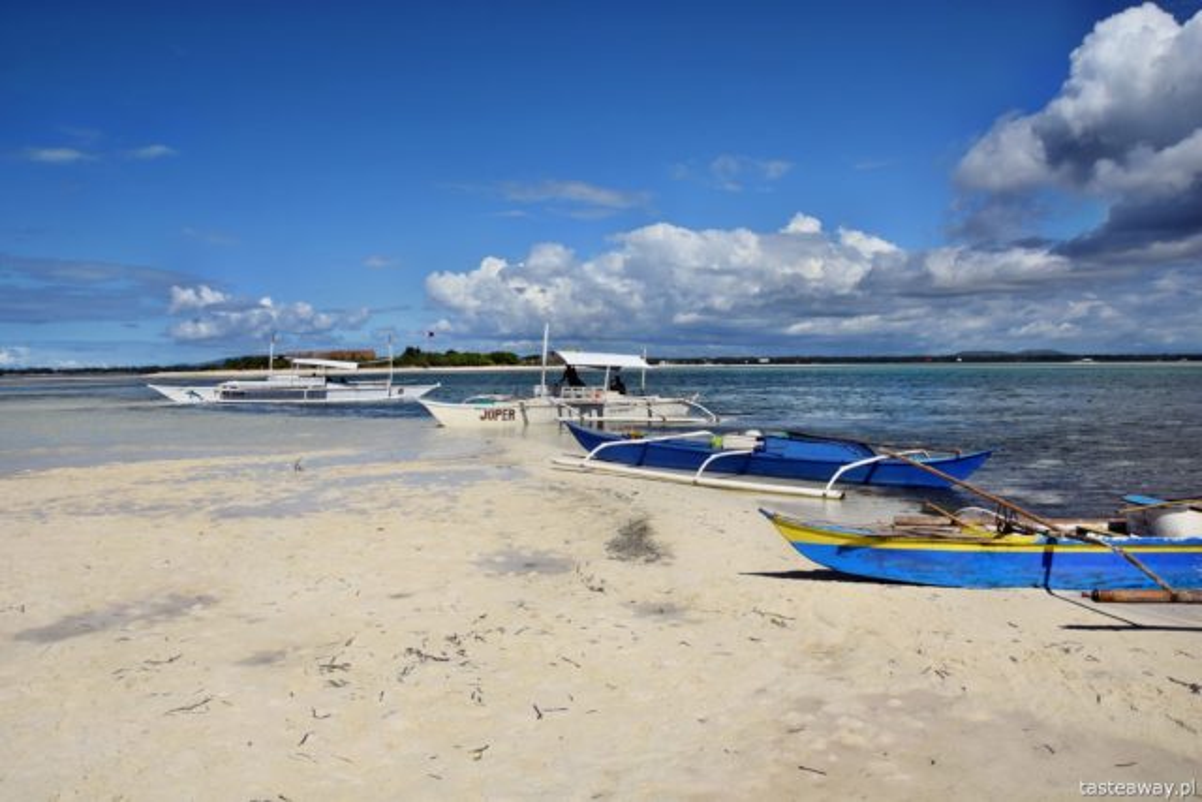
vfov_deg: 48.0
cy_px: 401
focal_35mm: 27
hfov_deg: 67.4
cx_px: 601
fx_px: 902
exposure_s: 1/500
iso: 200
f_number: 11
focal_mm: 18
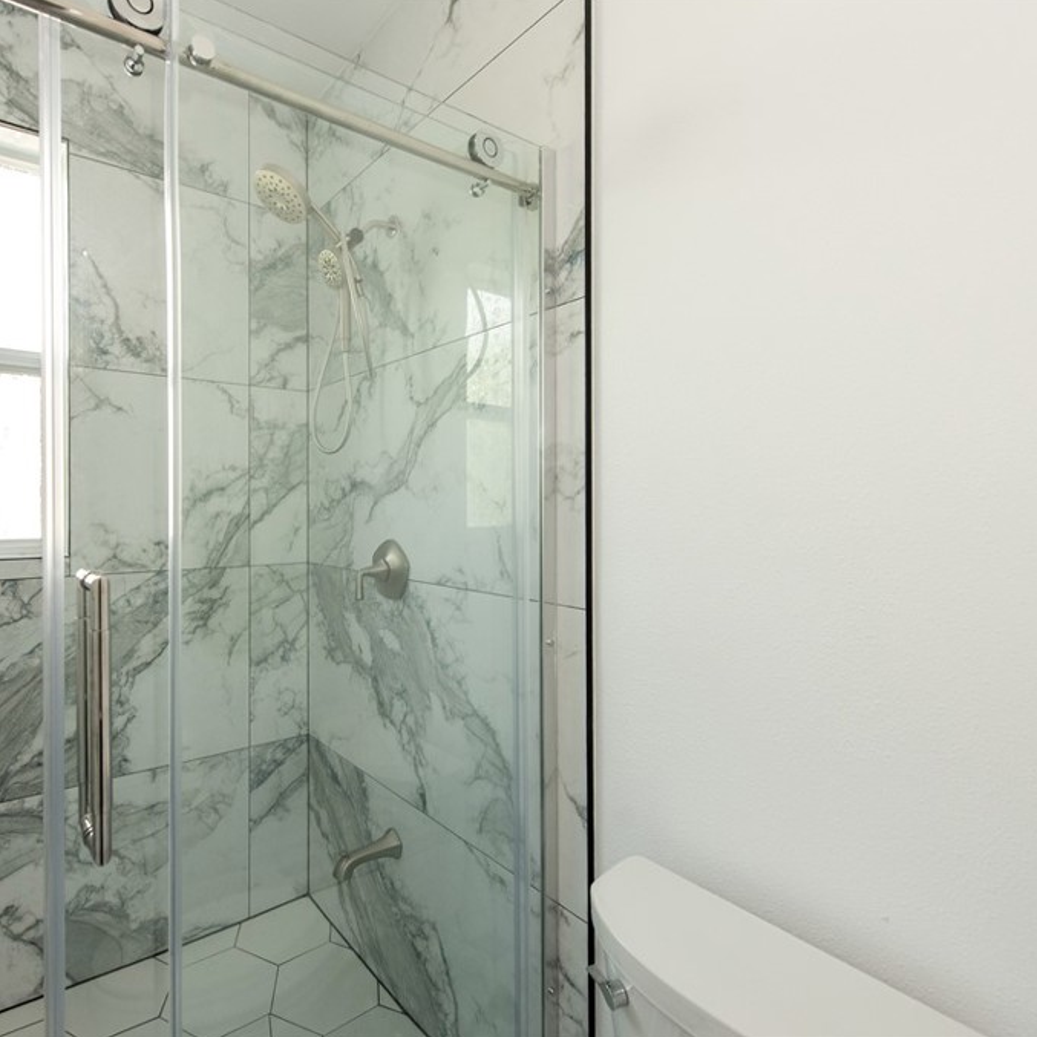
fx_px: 610
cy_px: 515
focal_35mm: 18
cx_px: 391
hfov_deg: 79.3
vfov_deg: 80.7
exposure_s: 1/125
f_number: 5.6
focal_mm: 14
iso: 800
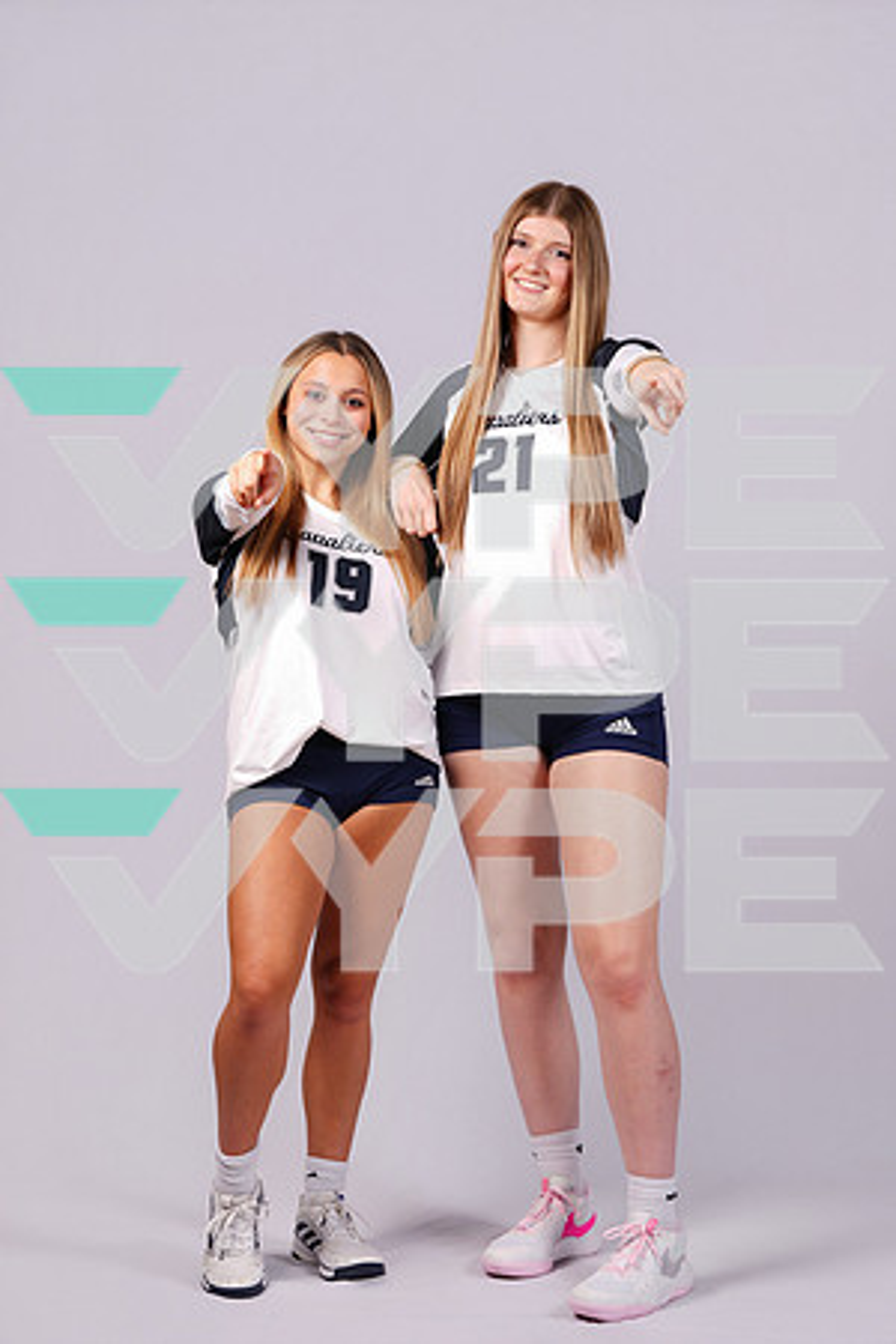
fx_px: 2613
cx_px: 448
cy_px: 672
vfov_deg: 28.8
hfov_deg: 19.5
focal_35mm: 70
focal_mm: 70
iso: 50
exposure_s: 1/160
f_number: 7.1
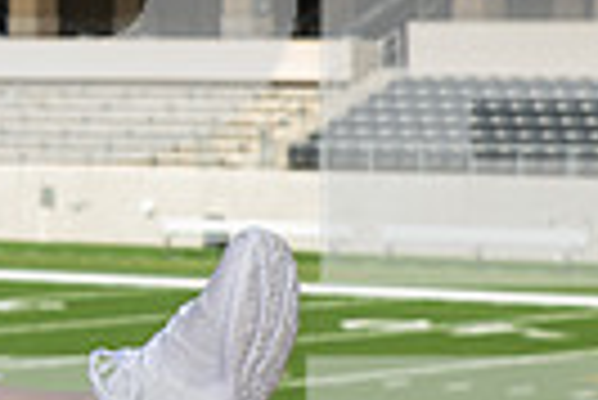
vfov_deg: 4.8
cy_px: 52
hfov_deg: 7.1
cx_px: -306
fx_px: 4723
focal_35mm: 284
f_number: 7.1
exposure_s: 1/320
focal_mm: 65
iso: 100
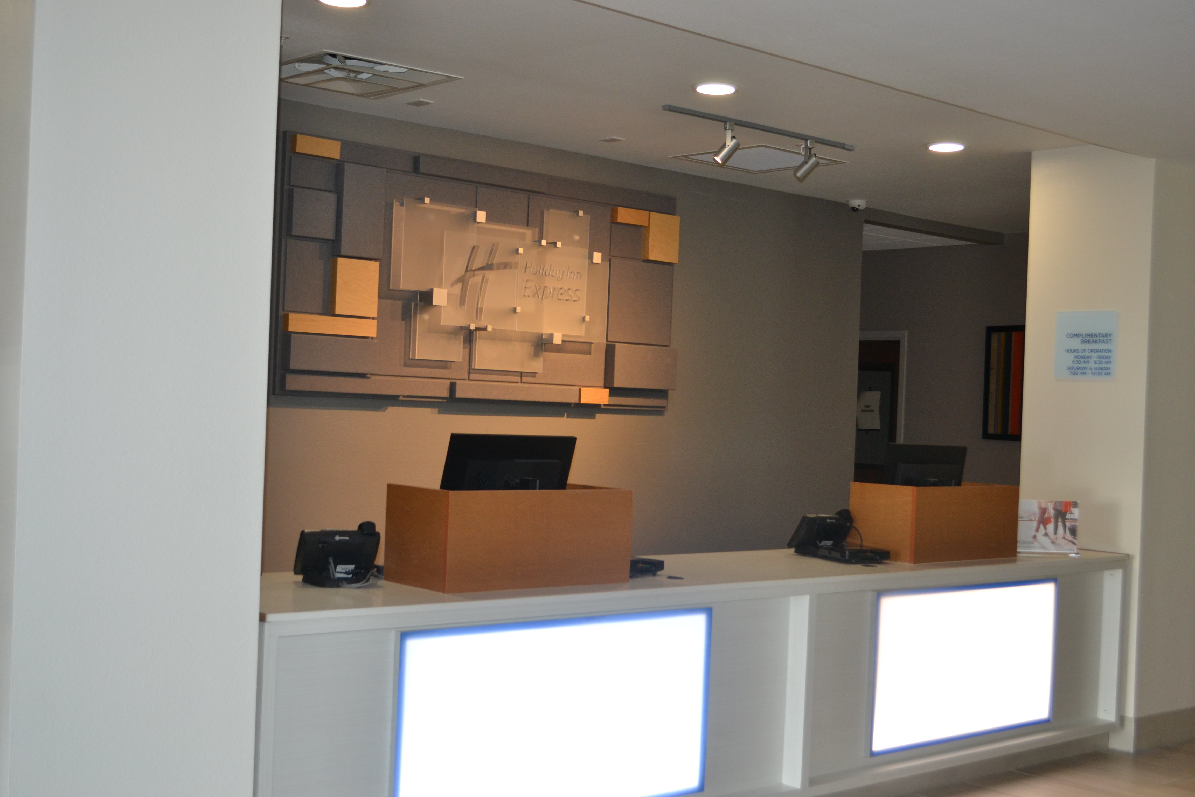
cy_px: 398
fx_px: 1444
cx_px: 598
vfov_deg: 30.8
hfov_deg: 45.0
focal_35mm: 44
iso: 450
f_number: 4.5
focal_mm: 29
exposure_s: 1/60
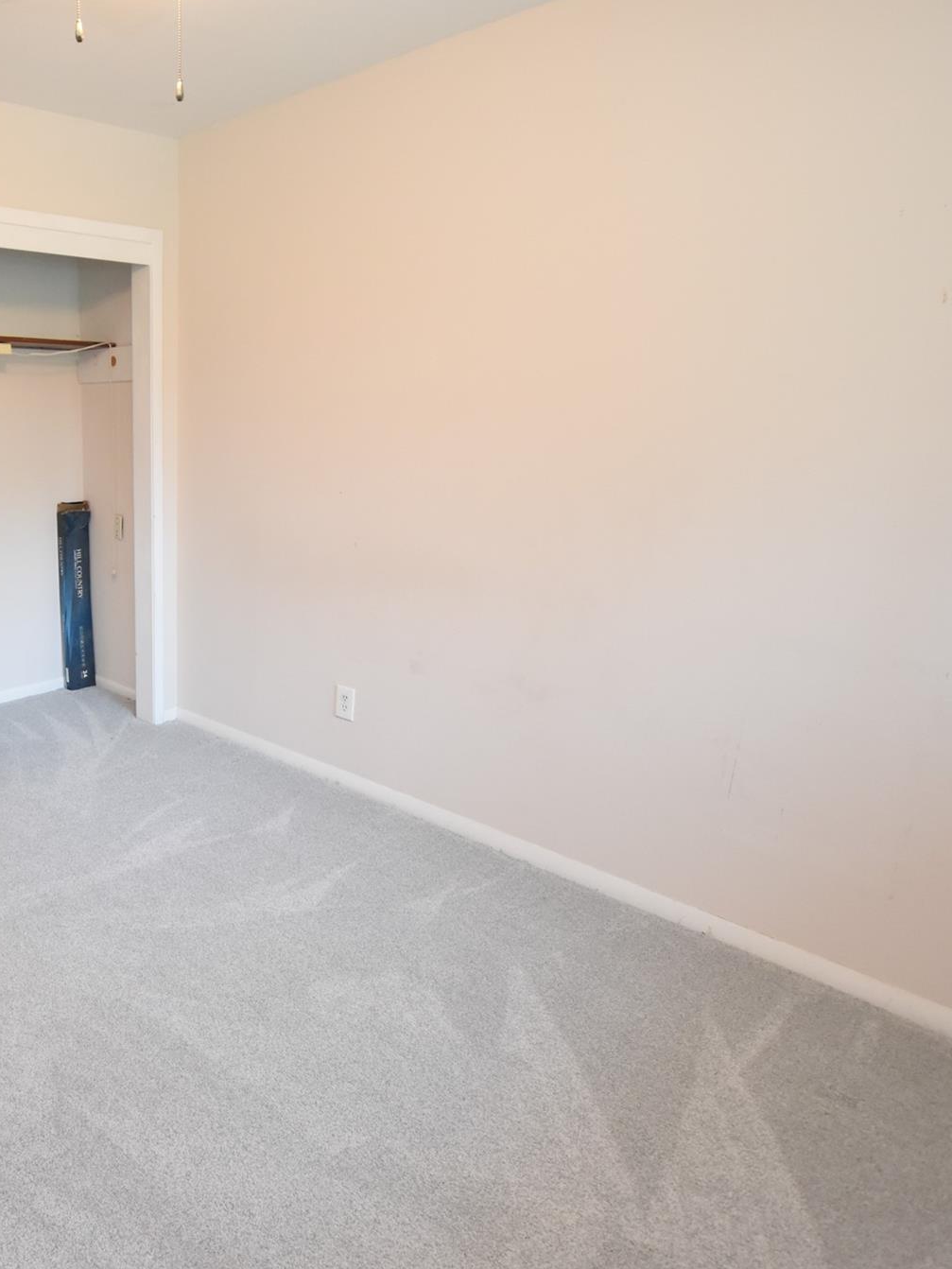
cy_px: 629
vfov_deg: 76.4
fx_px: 806
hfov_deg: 54.1
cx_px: 113
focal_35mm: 22
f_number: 3.5
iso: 1400
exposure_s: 1/60
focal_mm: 10
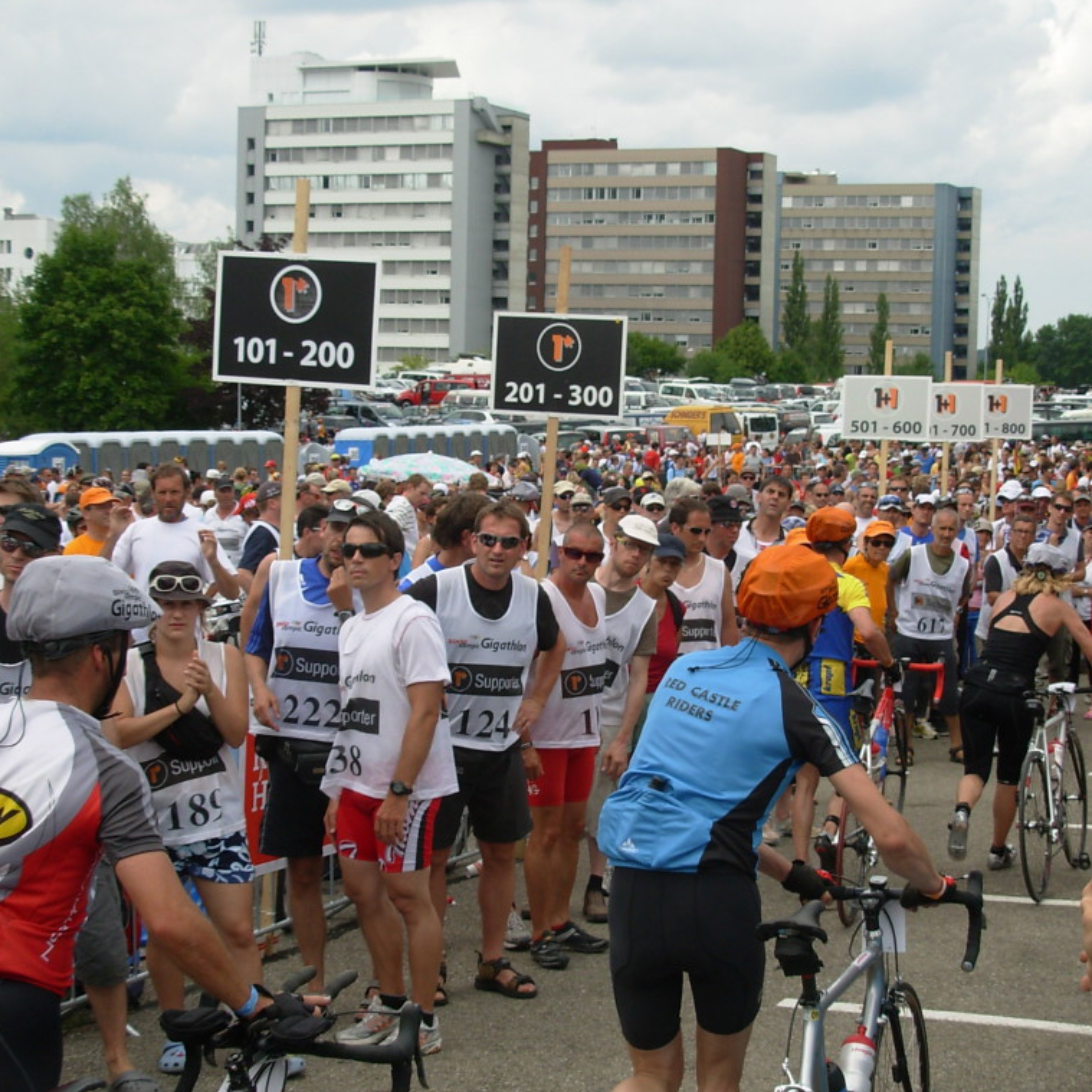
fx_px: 2213
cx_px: 673
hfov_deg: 27.6
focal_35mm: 62
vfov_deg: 27.7
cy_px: 547
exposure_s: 1/939
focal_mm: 8.5
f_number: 3.2
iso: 50
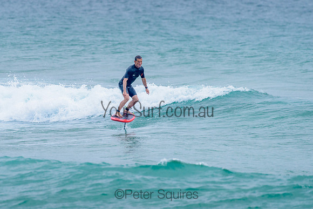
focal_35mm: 613
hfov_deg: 3.4
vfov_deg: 2.2
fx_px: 5329
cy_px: 81
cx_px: 136
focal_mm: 500
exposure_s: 1/2000
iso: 400
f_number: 5.6
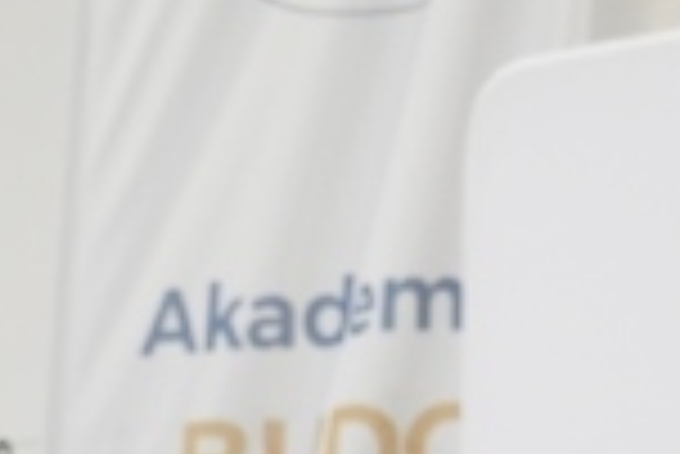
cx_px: 351
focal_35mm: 312
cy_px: 1086
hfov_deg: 6.6
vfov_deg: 4.3
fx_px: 5899
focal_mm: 59
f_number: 4
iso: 2000
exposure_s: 1/250
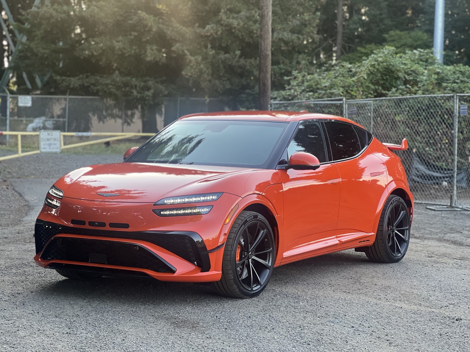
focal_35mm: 77
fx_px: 1045
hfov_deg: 25.3
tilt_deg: -2.2
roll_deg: -0.1
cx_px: 235
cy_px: 176
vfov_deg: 19.1
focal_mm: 9
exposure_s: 1/121
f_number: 2.8
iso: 50
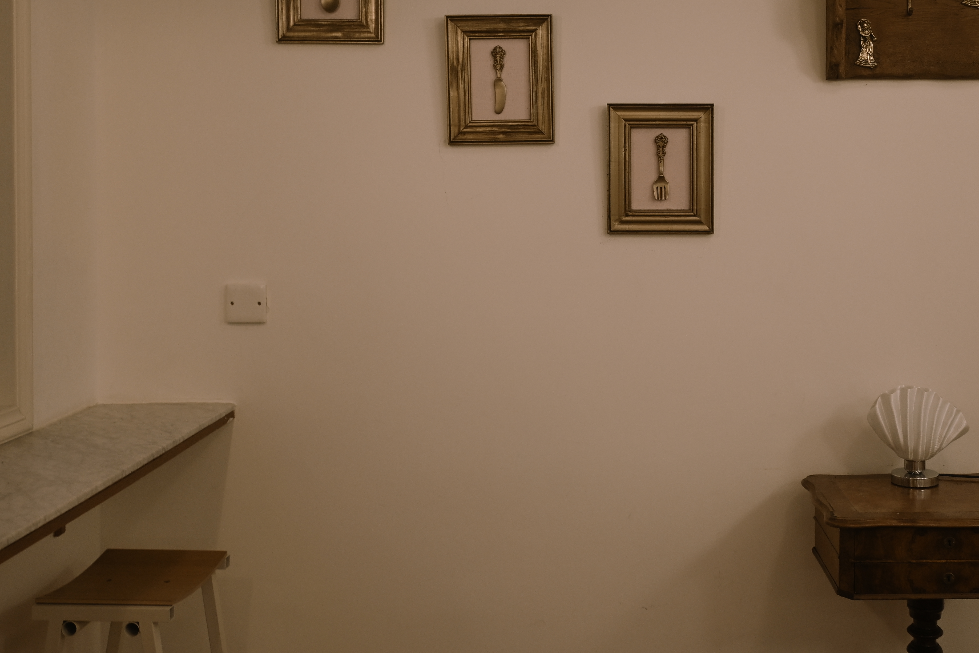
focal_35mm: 48
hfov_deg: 40.9
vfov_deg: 28.0
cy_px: 208
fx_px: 1299
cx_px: 634
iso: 500
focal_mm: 21
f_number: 4
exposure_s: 1/30
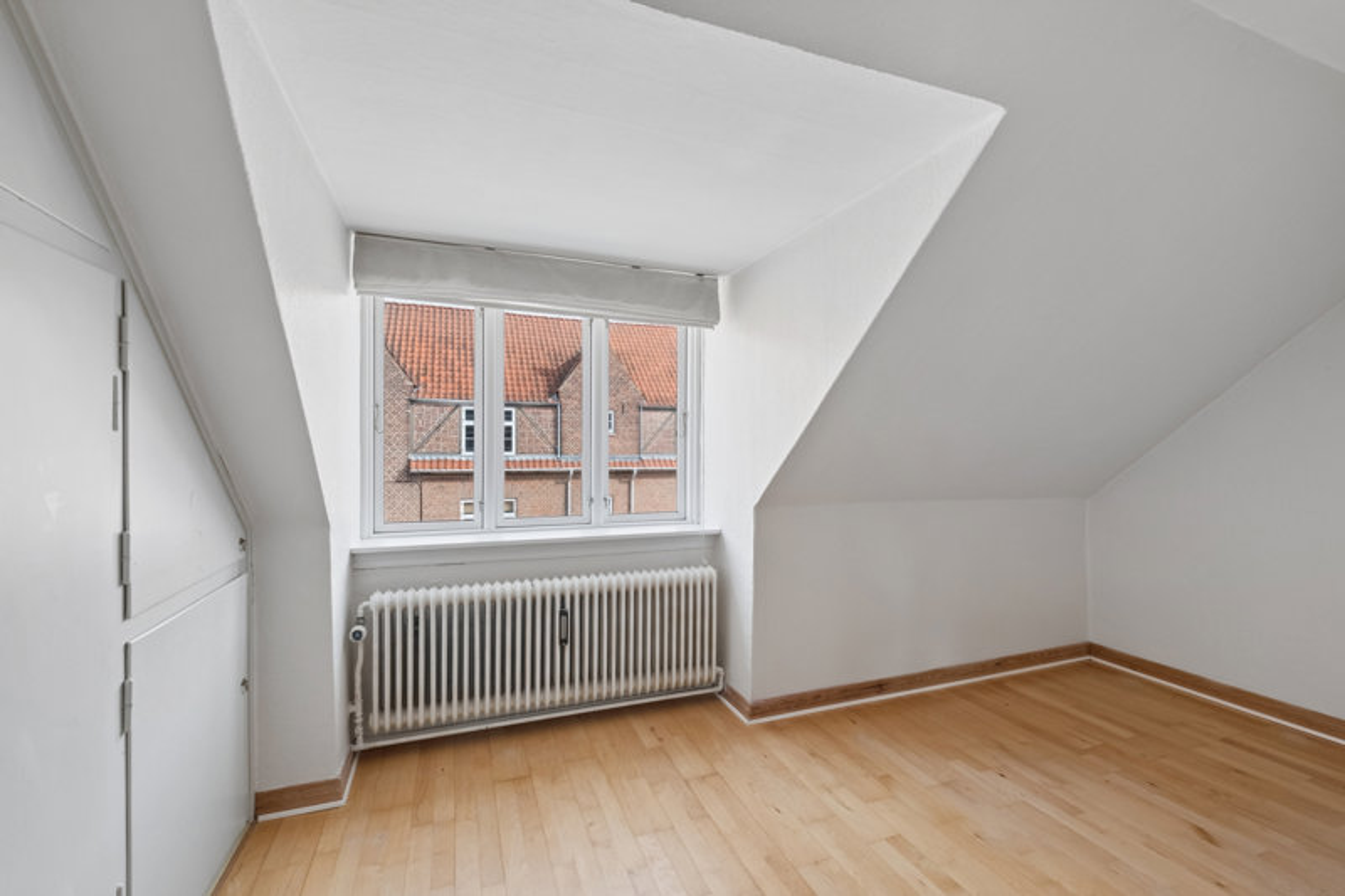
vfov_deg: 77.3
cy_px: 448
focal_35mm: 15
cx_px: 672
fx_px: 560
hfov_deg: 100.4
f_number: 8
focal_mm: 10
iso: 800
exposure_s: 1/50
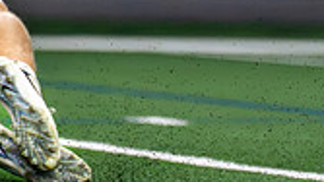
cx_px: -212
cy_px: -81
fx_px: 11299
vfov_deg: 0.9
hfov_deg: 1.6
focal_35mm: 1315
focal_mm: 194
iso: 5000
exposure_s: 1/2000
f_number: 2.8
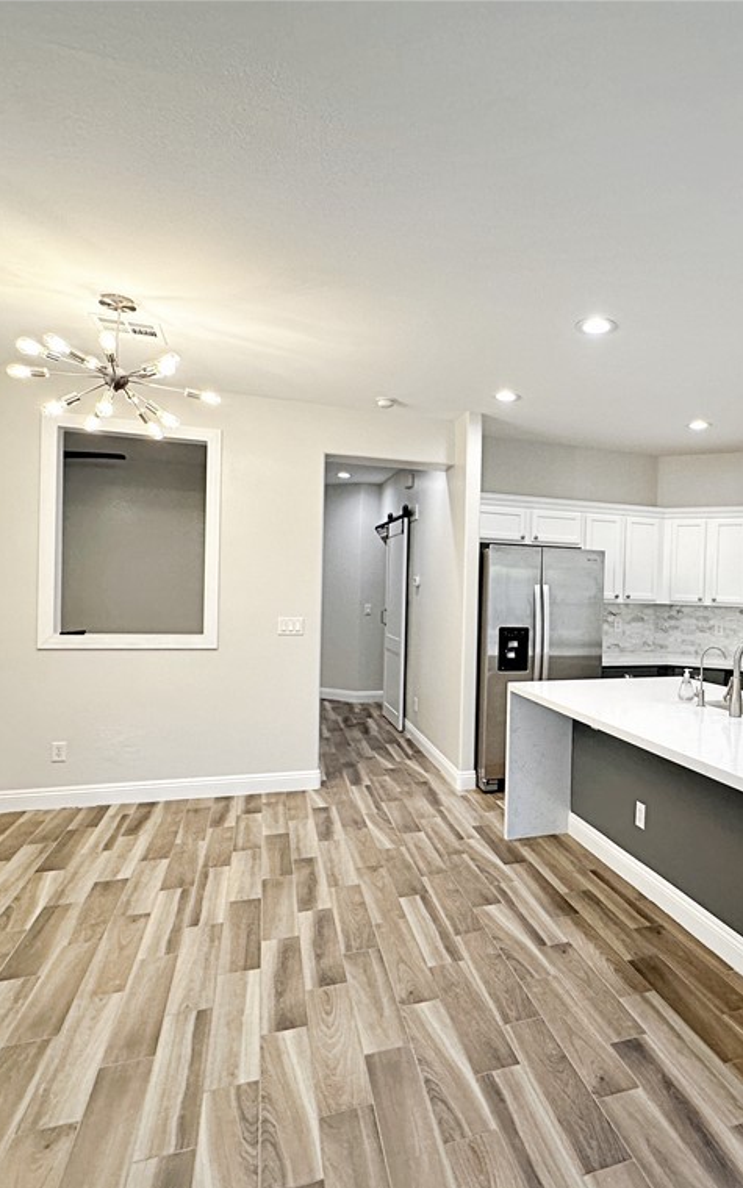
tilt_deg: +0.1
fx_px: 648
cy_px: 599
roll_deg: -0.5
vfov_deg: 85.1
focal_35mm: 20
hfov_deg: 57.7
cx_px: 521
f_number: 2.2
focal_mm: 2.22
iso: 160
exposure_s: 1/120
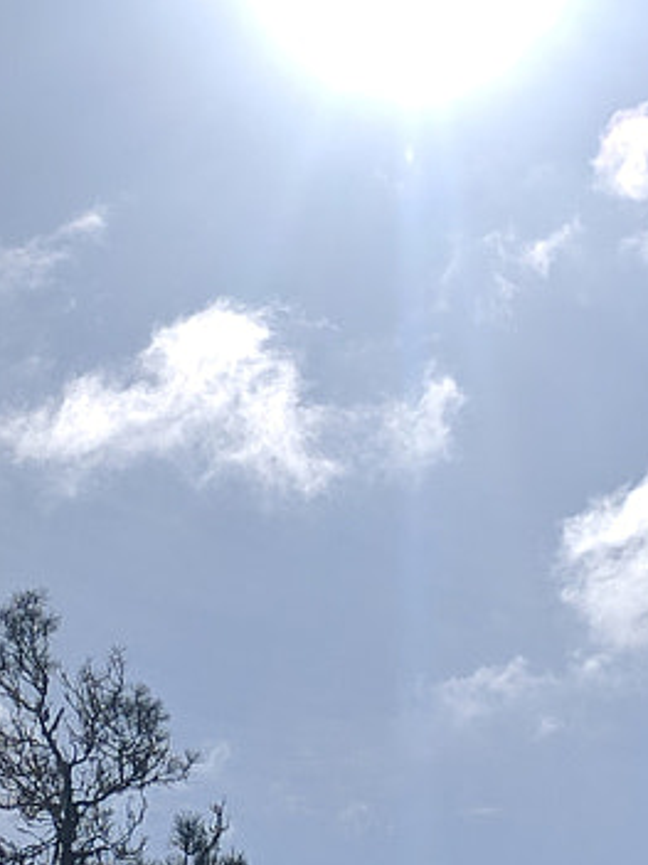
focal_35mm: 123
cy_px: 530
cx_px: 345
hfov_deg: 12.0
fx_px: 3072
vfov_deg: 16.0
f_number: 1.8
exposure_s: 1/23256
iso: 82
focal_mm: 4.44
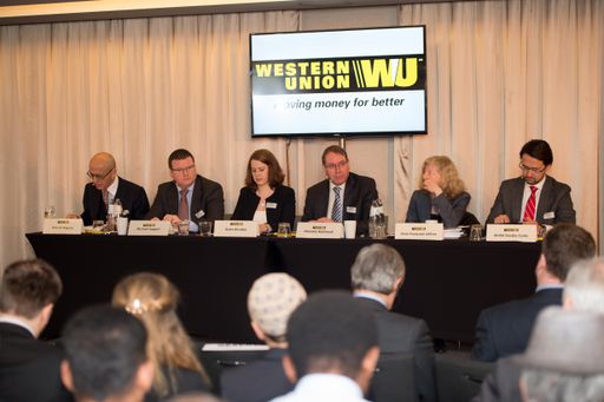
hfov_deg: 28.9
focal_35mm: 70
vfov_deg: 19.4
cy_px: 201
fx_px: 1174
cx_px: 302
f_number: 2.8
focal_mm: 70
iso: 400
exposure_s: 1/60
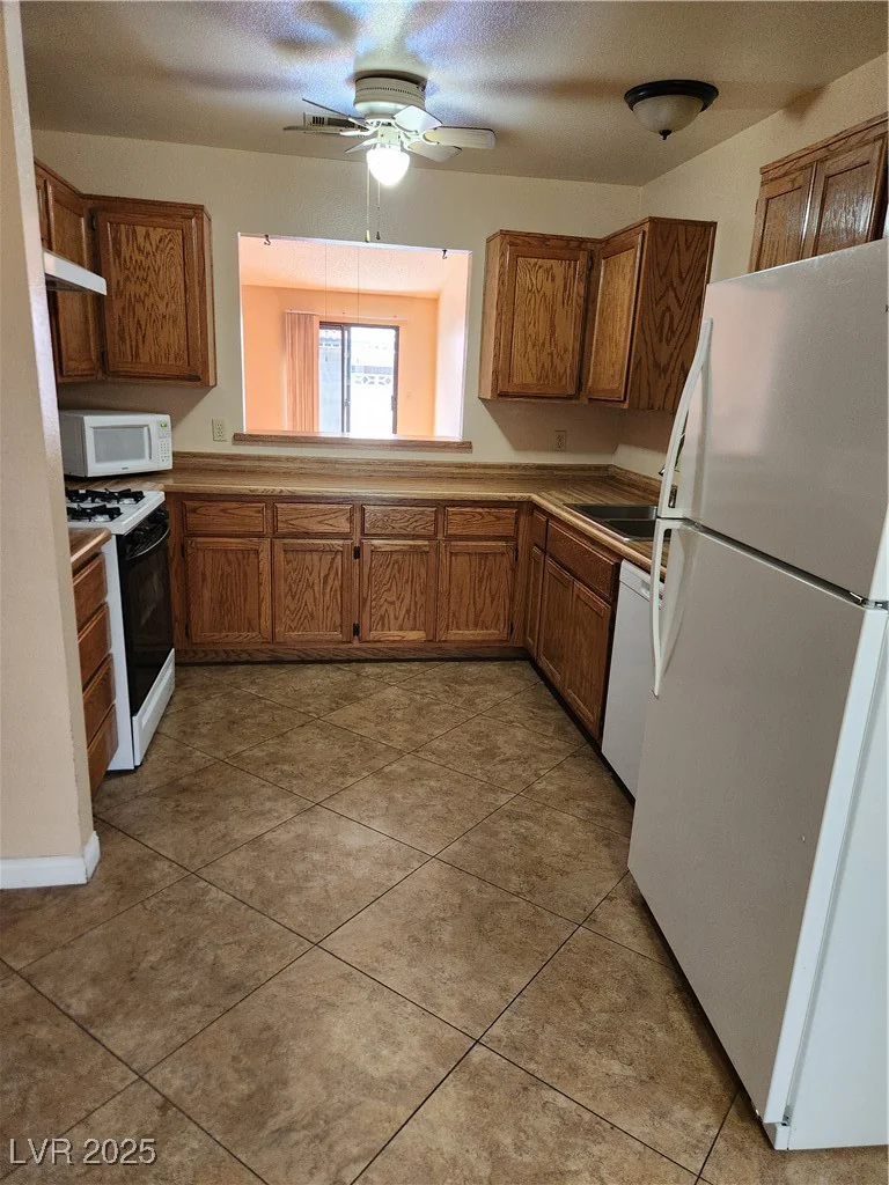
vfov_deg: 73.9
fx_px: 788
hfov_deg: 58.9
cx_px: 444
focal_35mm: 23
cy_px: 592
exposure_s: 1/120
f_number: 1.8
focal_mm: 5.4
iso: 640
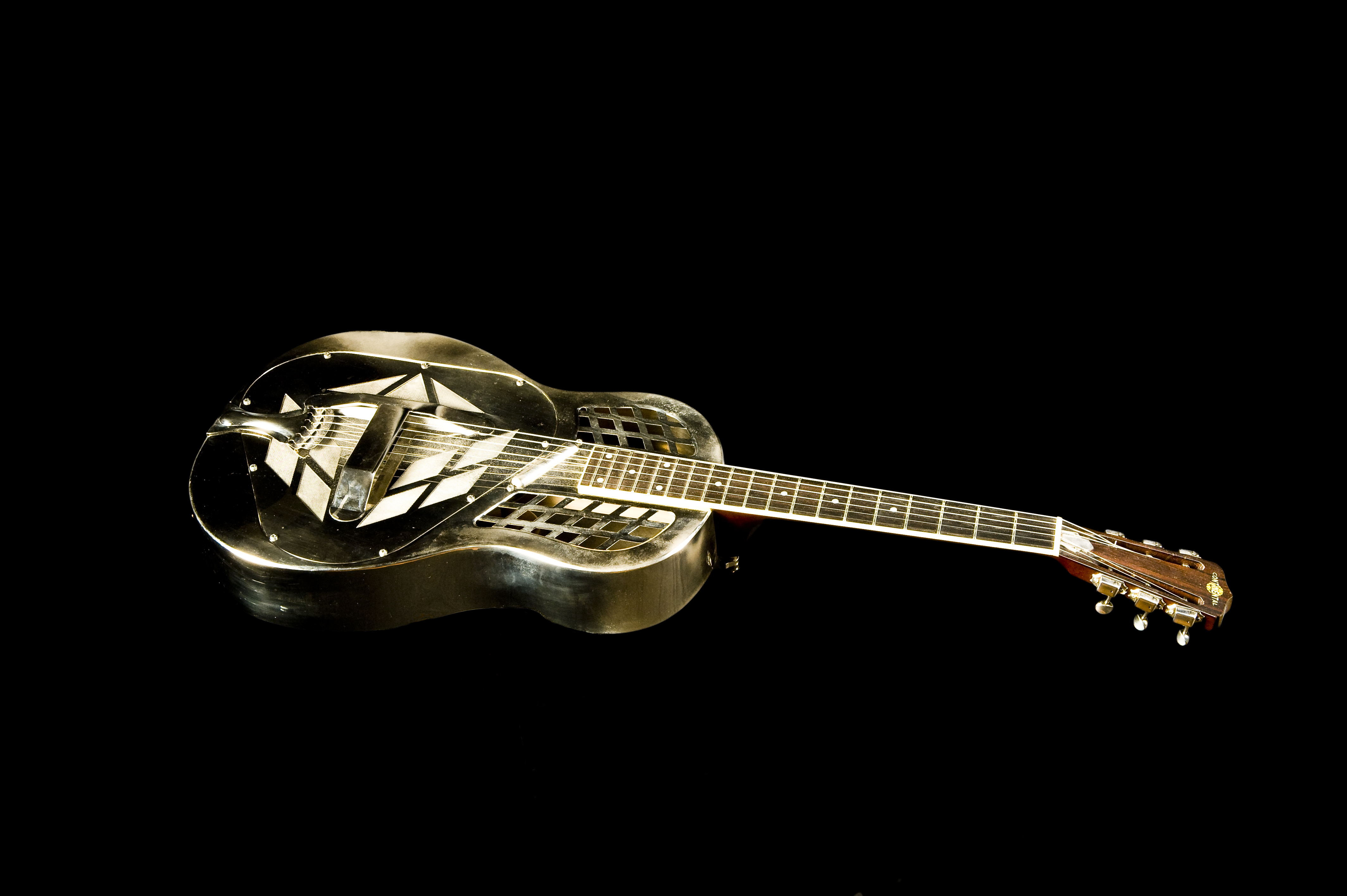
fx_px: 1870
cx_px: 674
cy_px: 448
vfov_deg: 27.0
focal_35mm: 50
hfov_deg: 39.6
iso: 400
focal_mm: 50
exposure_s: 1/160
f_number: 16
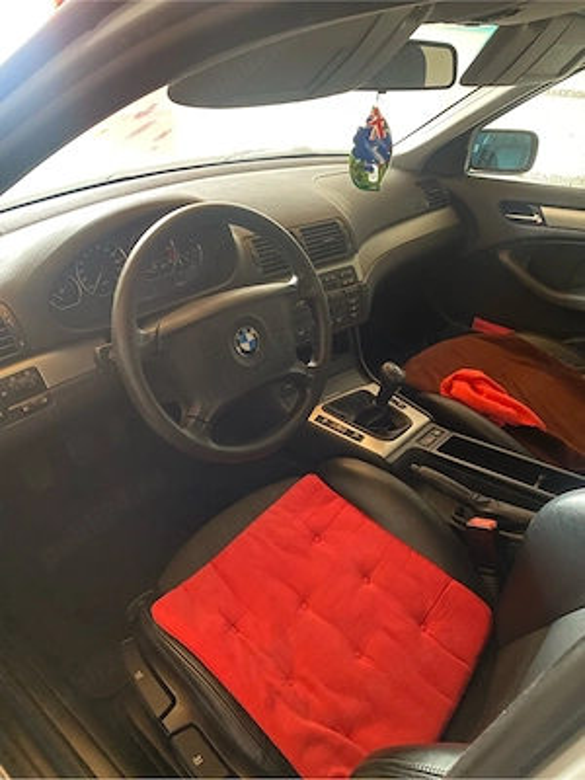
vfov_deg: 67.3
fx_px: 586
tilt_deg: -32.2
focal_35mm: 26
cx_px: 292
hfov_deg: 53.1
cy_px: 390
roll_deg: -3.4
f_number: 1.8
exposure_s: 1/15
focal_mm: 4.25
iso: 1600
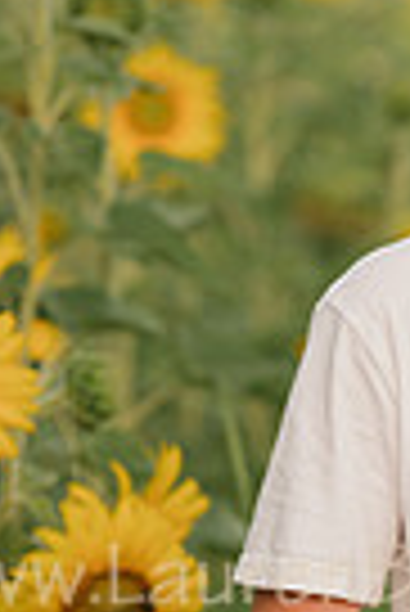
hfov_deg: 2.9
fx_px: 8162
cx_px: 590
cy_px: 374
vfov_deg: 4.3
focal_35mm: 479
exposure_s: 1/400
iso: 100
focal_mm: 145
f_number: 2.8
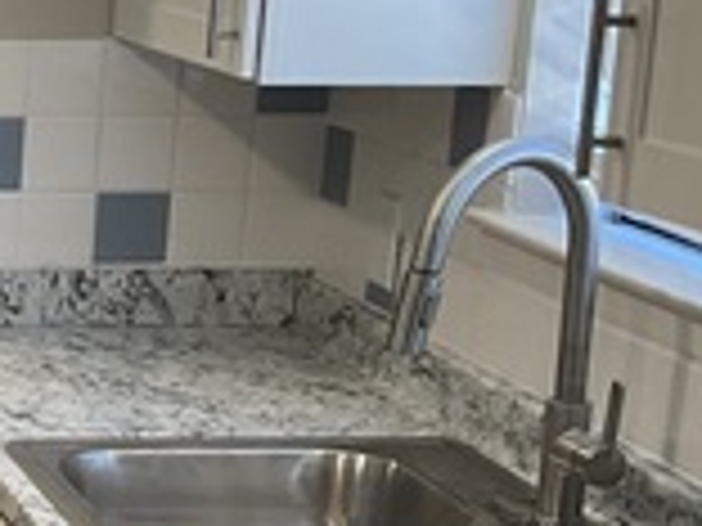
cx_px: -457
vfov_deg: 11.9
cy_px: 468
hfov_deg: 14.4
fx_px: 2515
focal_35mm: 124
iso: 50
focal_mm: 3
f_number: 1.8
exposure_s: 1/60
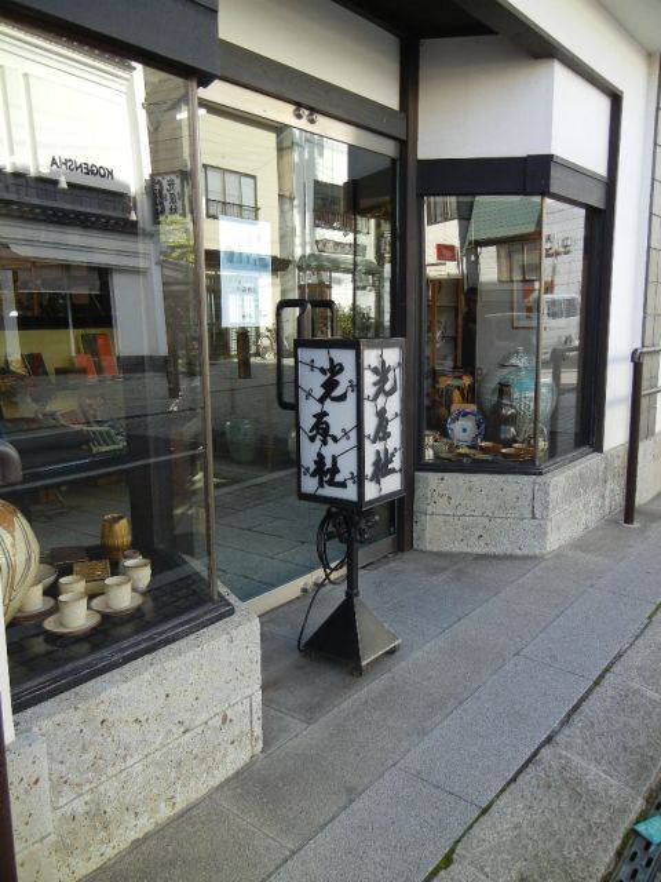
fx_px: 764
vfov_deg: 60.0
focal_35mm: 30
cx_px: 330
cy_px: 441
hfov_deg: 46.8
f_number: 3.5
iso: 160
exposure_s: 1/202
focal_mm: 5.4
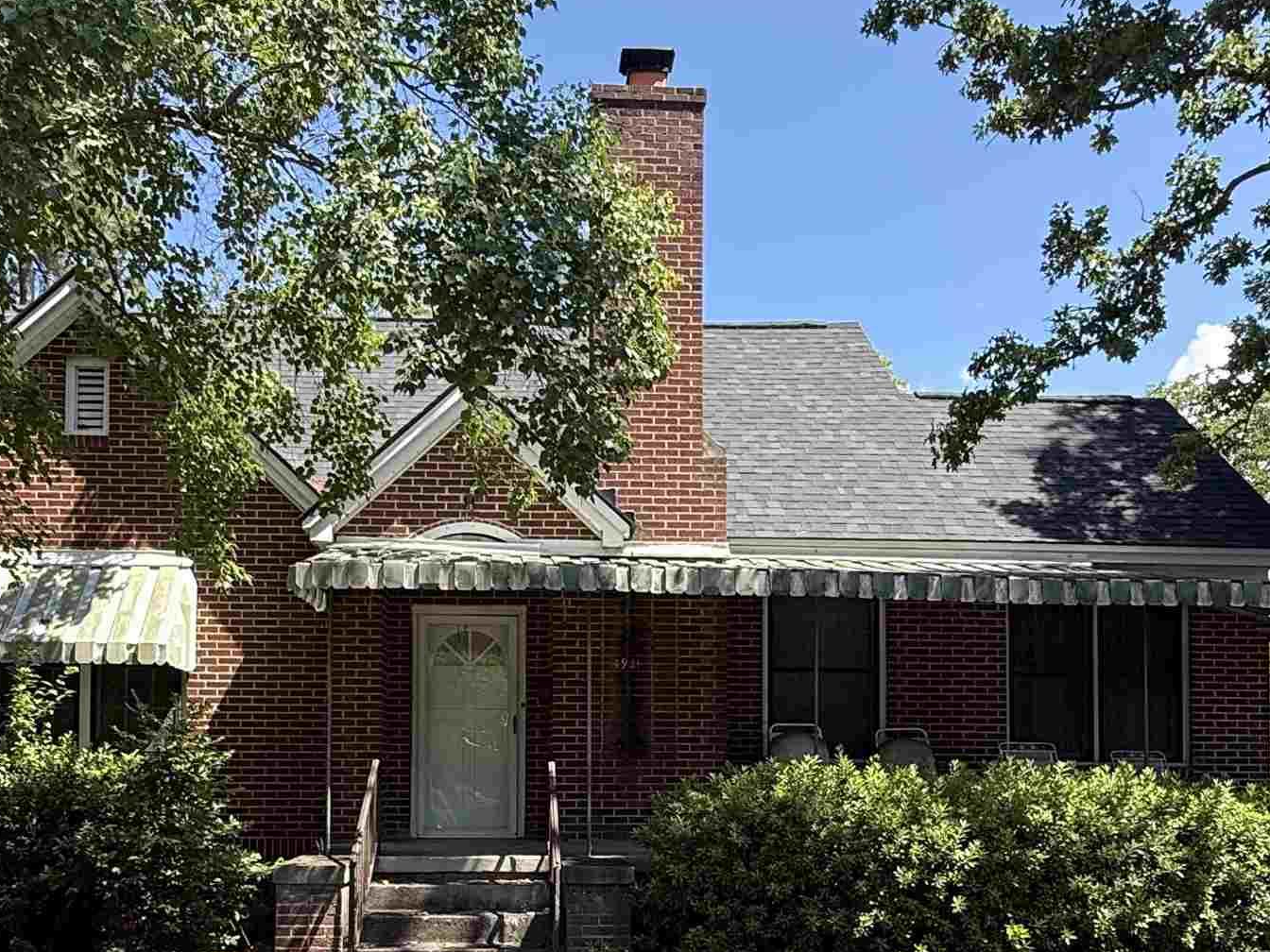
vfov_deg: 42.6
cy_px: 734
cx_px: 575
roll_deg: -0.2
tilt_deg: +2.7
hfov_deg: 56.7
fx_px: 1174
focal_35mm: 32
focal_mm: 2.22
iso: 64
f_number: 2.2
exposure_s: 1/479
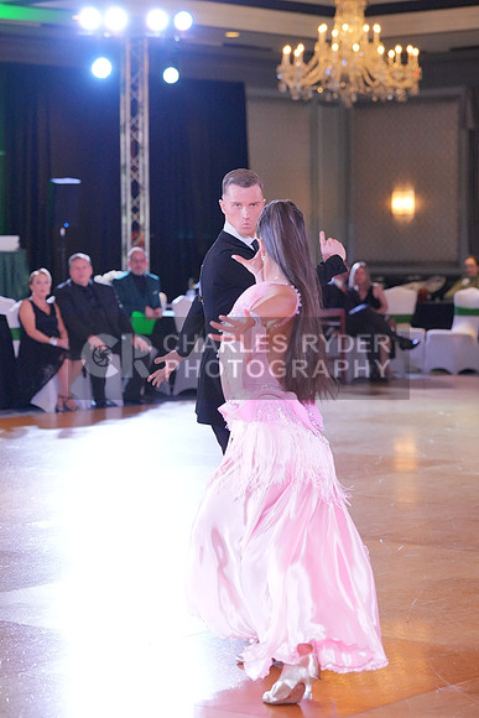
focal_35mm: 98
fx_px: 1955
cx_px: 240
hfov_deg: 14.0
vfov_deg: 20.8
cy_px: 359
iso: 6400
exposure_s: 1/500
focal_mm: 98
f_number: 4
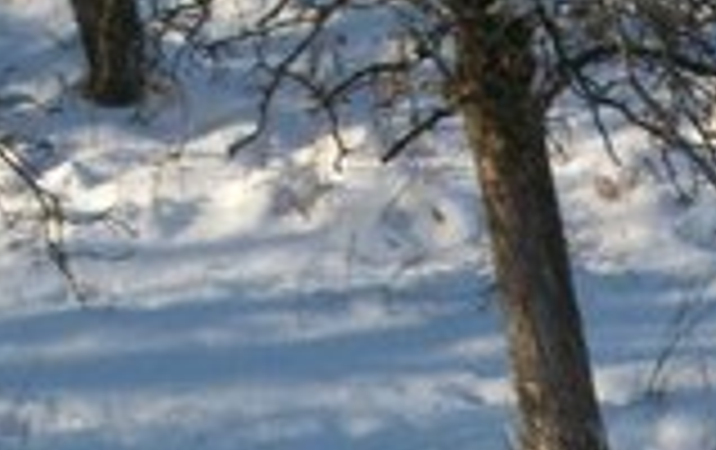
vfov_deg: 3.8
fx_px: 6822
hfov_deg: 6.0
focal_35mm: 349
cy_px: 794
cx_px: 468
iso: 80
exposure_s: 1/320
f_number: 5.7
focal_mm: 18.8
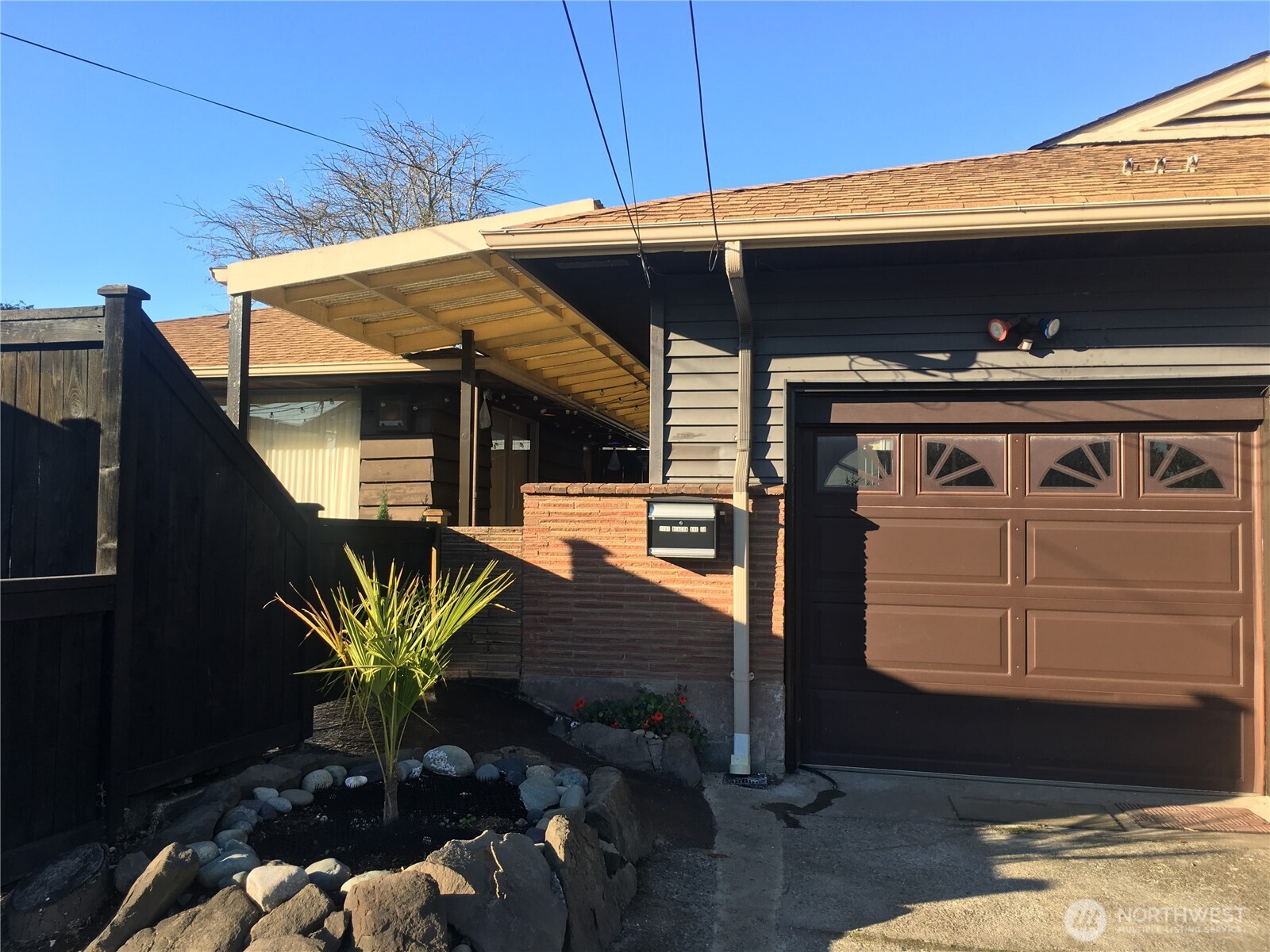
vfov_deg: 48.2
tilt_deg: +3.8
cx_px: 635
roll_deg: -1.1
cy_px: 476
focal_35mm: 29
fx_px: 1064
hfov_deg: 61.7
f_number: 2.2
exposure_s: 1/530
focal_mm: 4.15
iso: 25
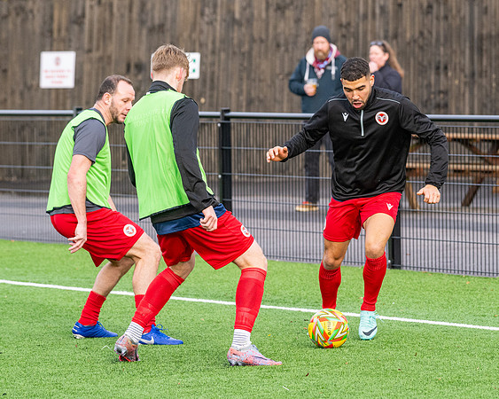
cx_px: 278
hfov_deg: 7.1
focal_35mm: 272
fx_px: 4011
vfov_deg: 5.7
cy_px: 170
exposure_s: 1/1600
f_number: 4
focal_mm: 135
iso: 800
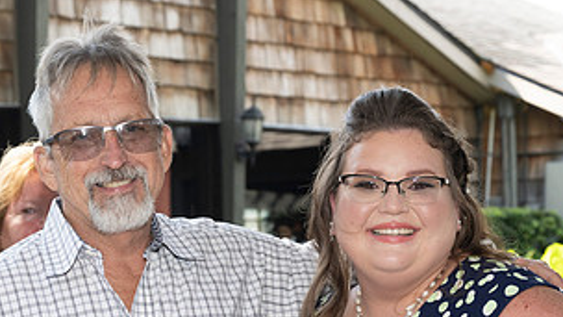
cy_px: 309
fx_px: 1762
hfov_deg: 18.2
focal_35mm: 118
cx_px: 254
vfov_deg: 10.2
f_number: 6.3
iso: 400
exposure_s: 1/160
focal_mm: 59
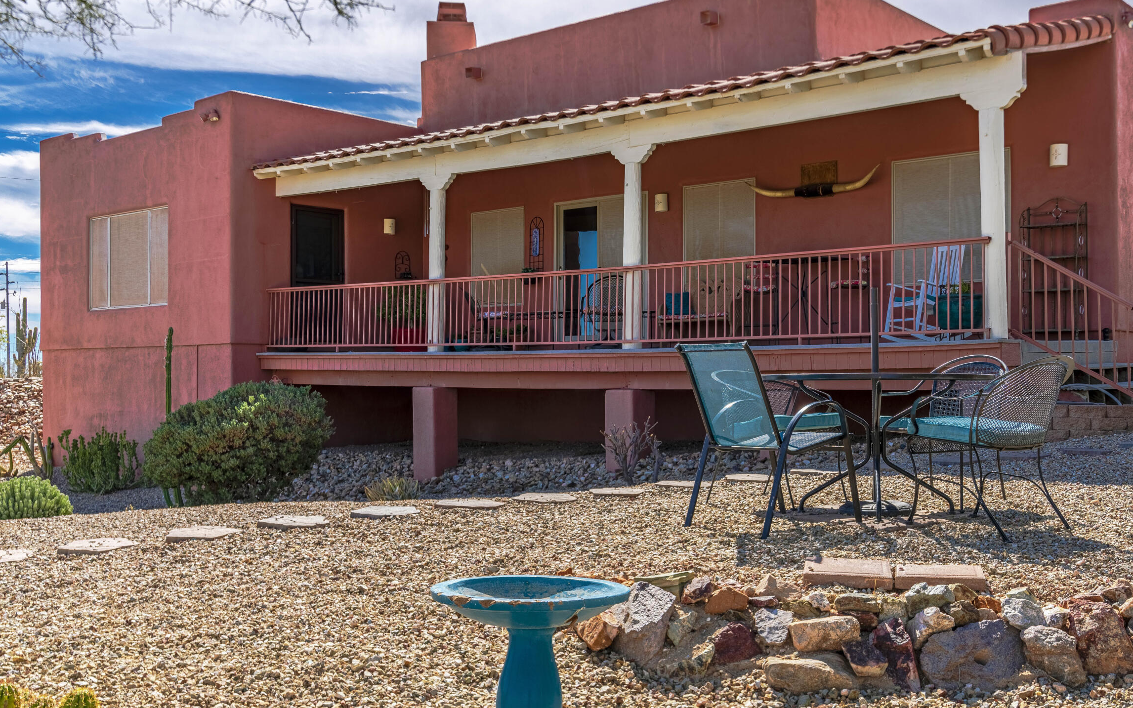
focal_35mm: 40
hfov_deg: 48.9
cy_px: 360
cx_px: 696
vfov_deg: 32.0
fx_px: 1235
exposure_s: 1/8000
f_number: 8
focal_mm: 30
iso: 100
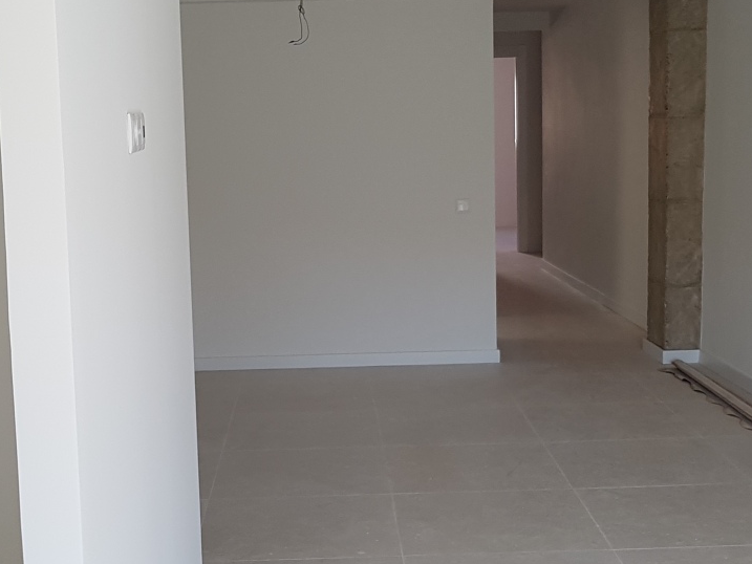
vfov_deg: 25.2
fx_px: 1260
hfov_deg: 33.2
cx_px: 329
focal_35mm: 58
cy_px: 280
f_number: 1.7
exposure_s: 1/100
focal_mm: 4.2
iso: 64
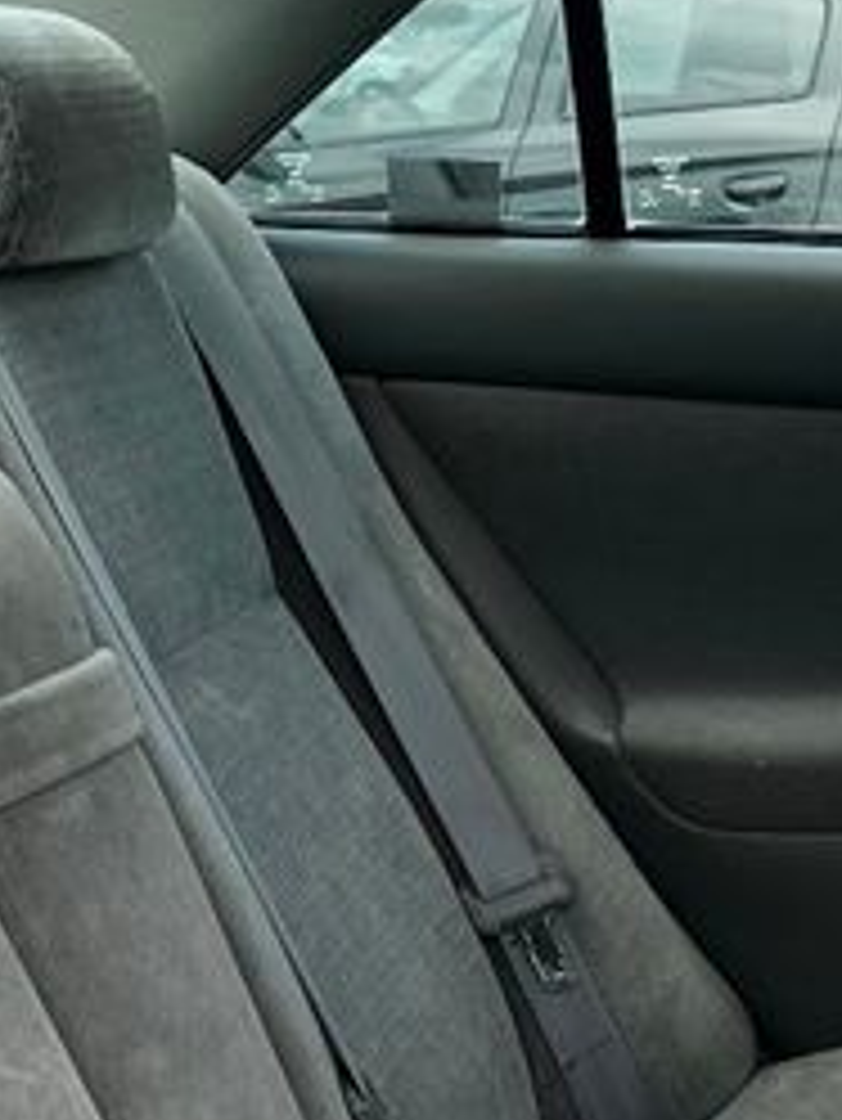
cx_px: 347
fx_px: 2884
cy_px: 1237
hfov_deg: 16.6
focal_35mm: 89
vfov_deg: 20.9
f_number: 1.6
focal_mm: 5.1
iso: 50
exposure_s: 1/583
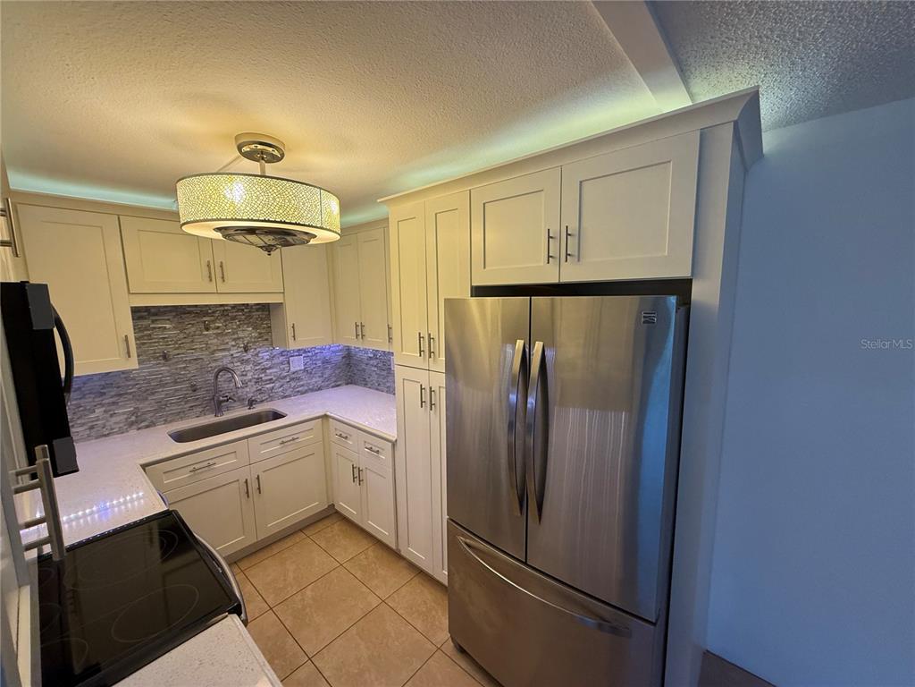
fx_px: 370
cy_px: 344
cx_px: 458
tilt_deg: -7.9
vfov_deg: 85.7
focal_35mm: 14
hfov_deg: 102.1
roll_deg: +1.0
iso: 200
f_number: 2.2
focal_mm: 2.22
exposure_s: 1/120
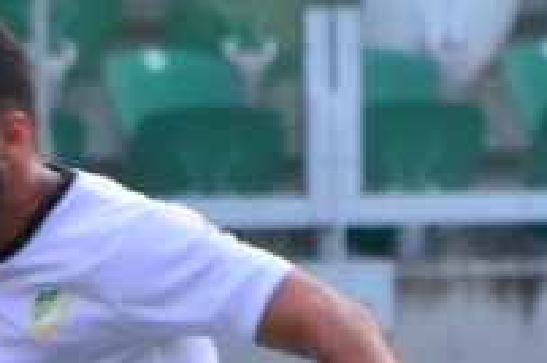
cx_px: 35
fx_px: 35104
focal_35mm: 2314
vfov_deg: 0.6
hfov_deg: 0.9
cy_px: 448
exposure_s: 1/400
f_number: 5.6
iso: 400
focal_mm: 260
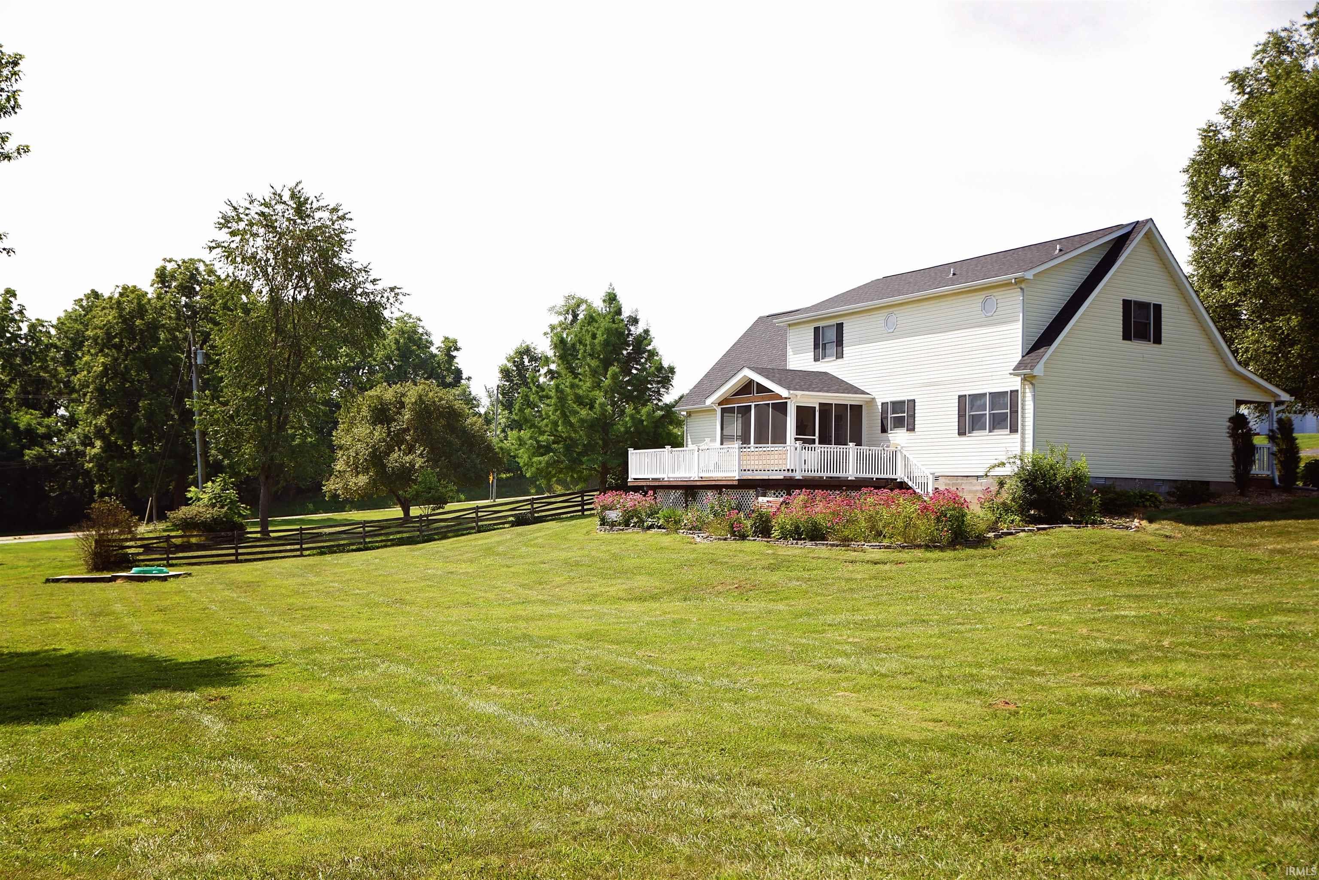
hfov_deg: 54.4
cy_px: 440
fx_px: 1283
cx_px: 660
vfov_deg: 37.9
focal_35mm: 35
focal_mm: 35
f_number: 2.8
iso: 100
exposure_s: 1/1000
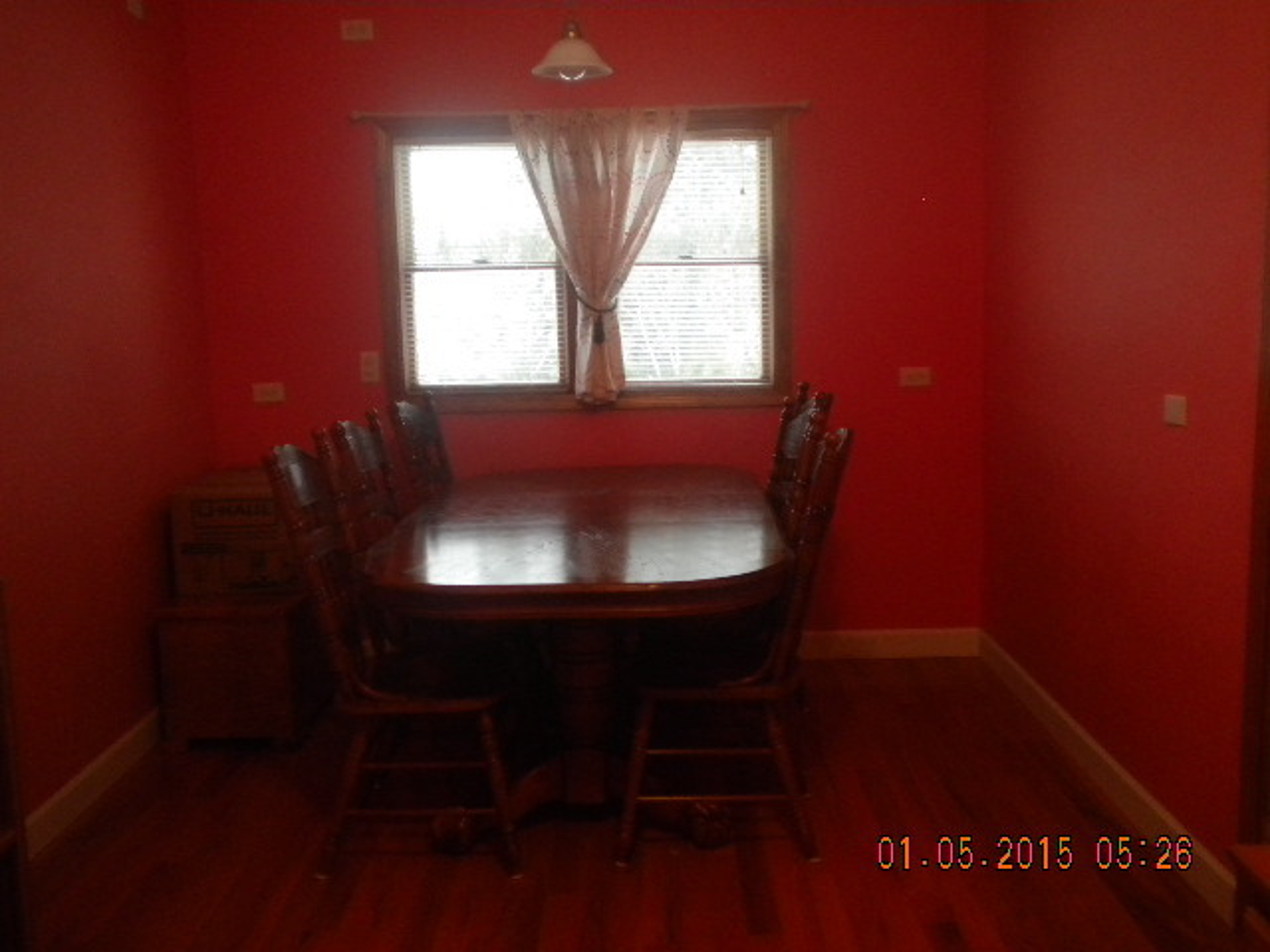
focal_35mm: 35
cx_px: 635
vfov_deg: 40.7
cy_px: 476
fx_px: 1284
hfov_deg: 52.6
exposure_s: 1/35.1
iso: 400
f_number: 3.1
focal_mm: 6.3
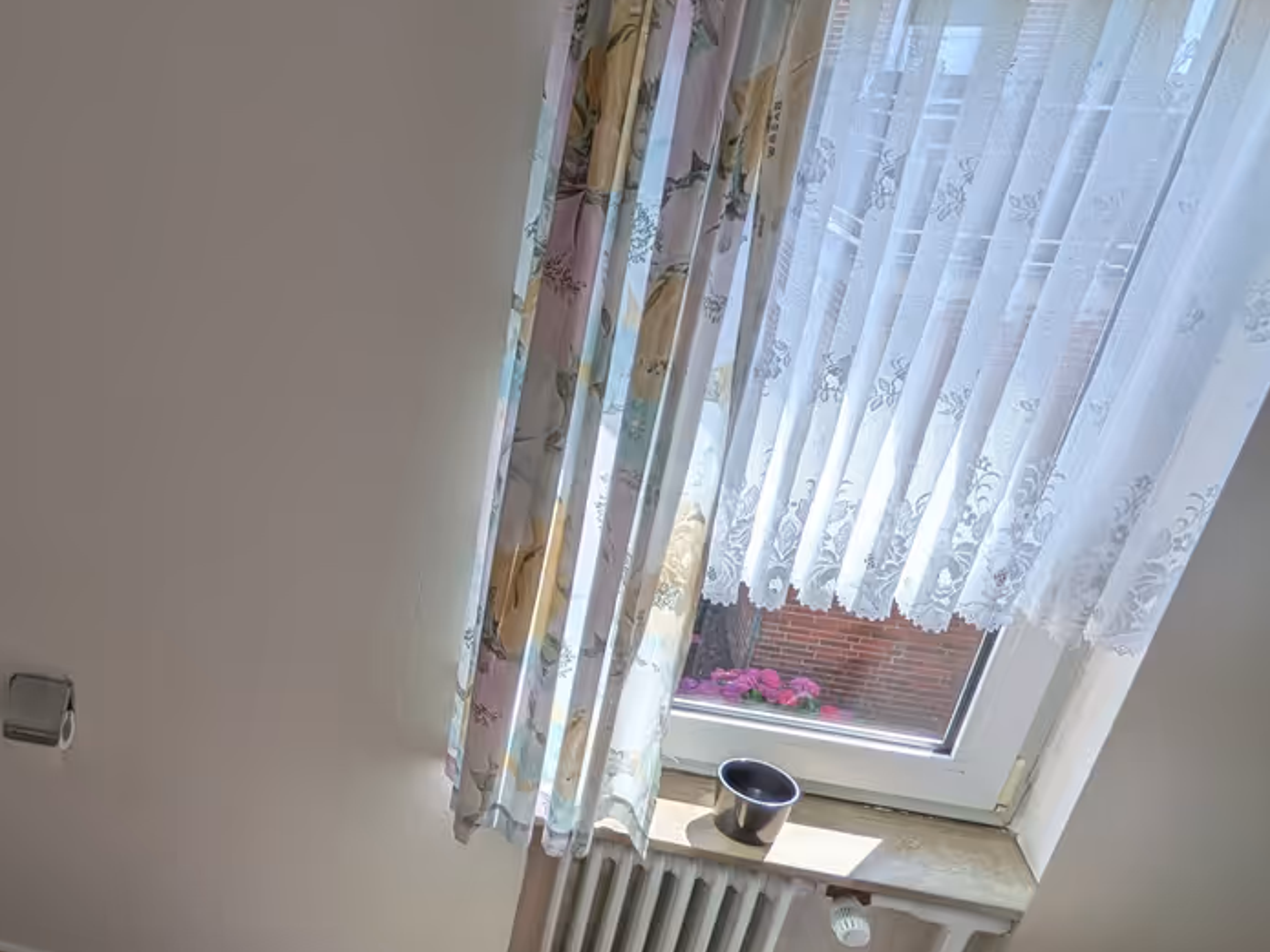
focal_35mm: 29
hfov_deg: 57.0
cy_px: 565
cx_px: 250
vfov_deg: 48.0
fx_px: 1064
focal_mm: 1.83
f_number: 2.2
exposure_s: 1/547
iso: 46
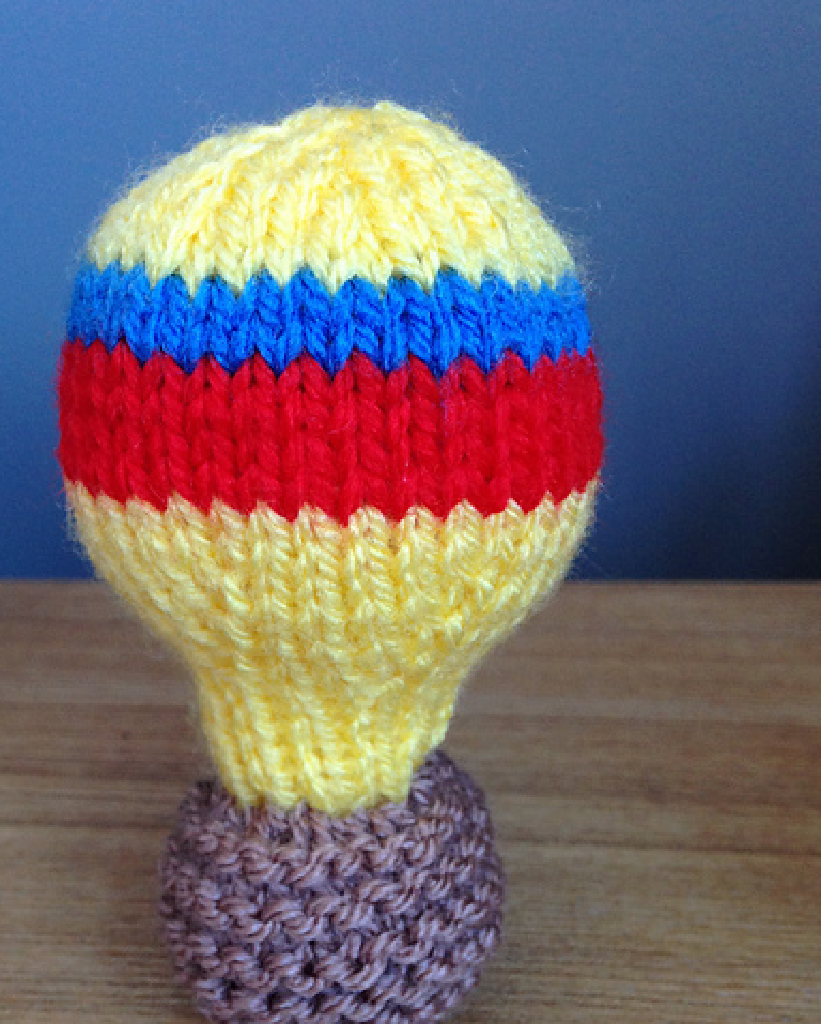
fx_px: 1304
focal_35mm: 43
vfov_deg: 42.6
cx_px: 346
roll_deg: +0.3
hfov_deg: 34.9
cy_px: 635
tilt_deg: -26.6
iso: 125
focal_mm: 4.12
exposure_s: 1/20
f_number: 2.4
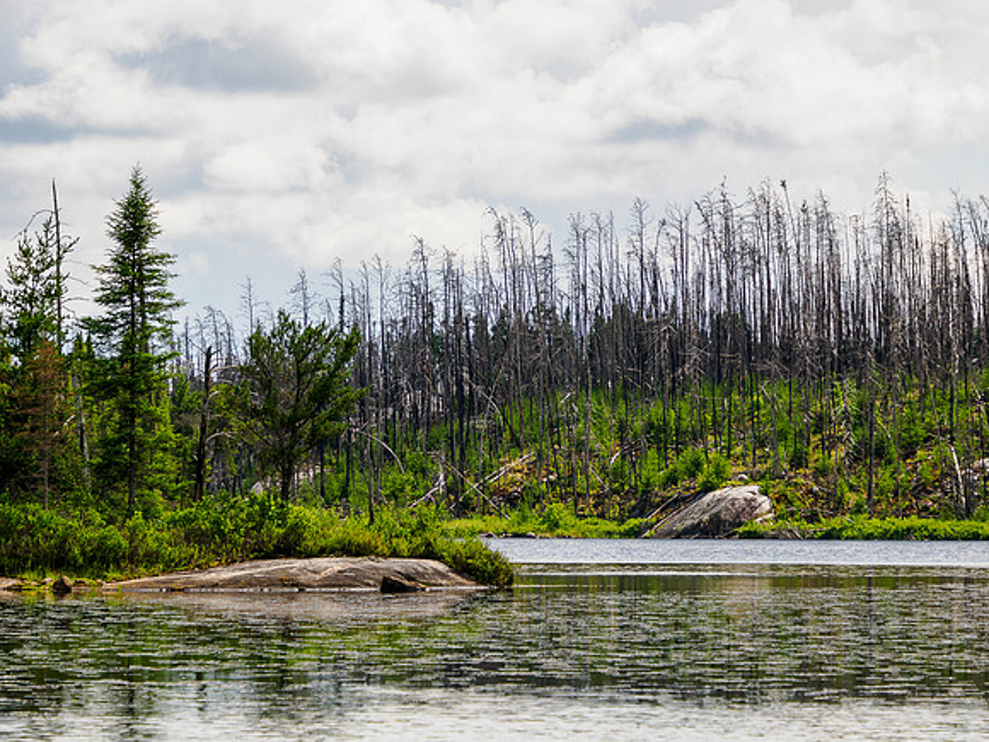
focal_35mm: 200
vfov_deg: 7.4
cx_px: 494
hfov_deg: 9.9
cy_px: 371
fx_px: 5714
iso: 250
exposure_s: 1/200
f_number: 8
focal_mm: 100
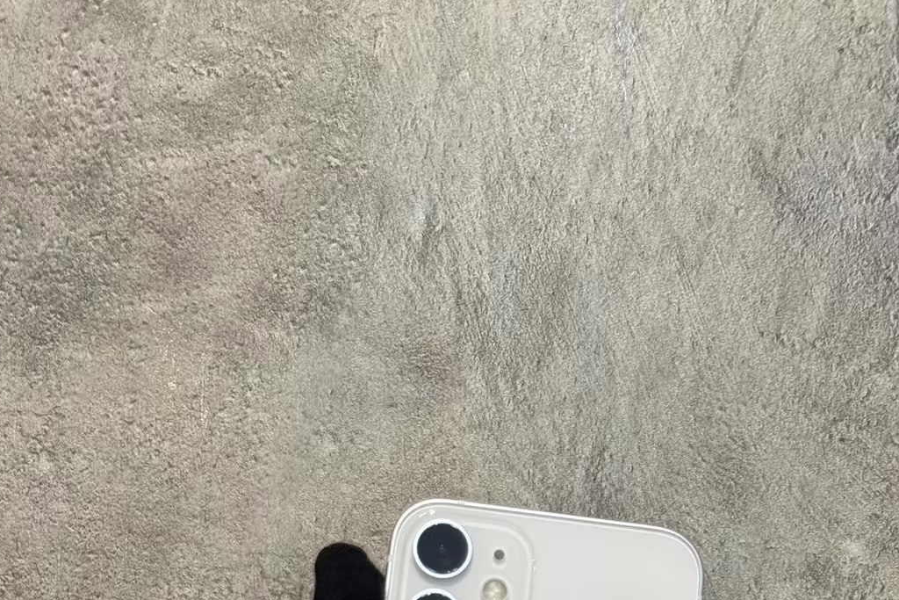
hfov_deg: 26.0
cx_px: 457
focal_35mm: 78
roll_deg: -15.5
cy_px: 701
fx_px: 1948
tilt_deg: +5.5
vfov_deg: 16.8
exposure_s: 1/100
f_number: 1.78
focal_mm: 6.76
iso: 80
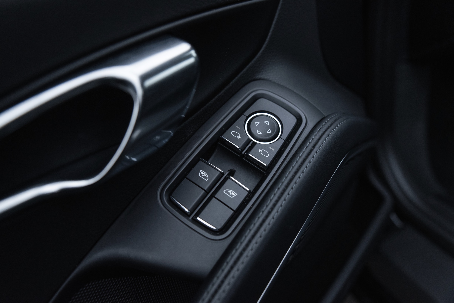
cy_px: 152
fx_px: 479
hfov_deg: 50.7
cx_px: 227
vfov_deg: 35.1
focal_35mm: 38
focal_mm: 38
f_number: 5
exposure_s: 1/320
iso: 1600
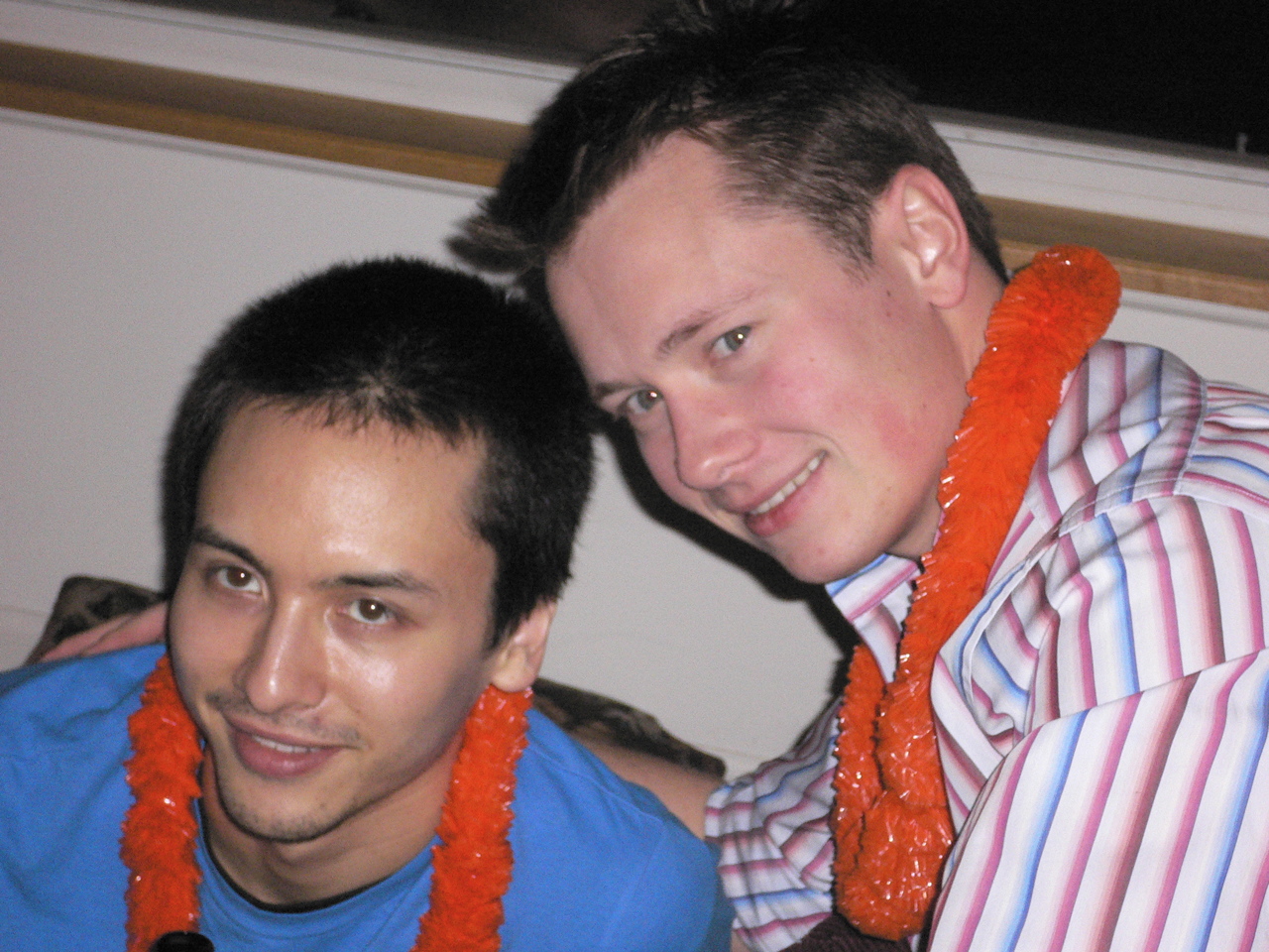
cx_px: 634
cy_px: 476
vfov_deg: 15.2
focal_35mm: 97
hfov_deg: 20.2
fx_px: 3556
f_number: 4.9
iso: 400
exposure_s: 1/60
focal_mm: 16.1
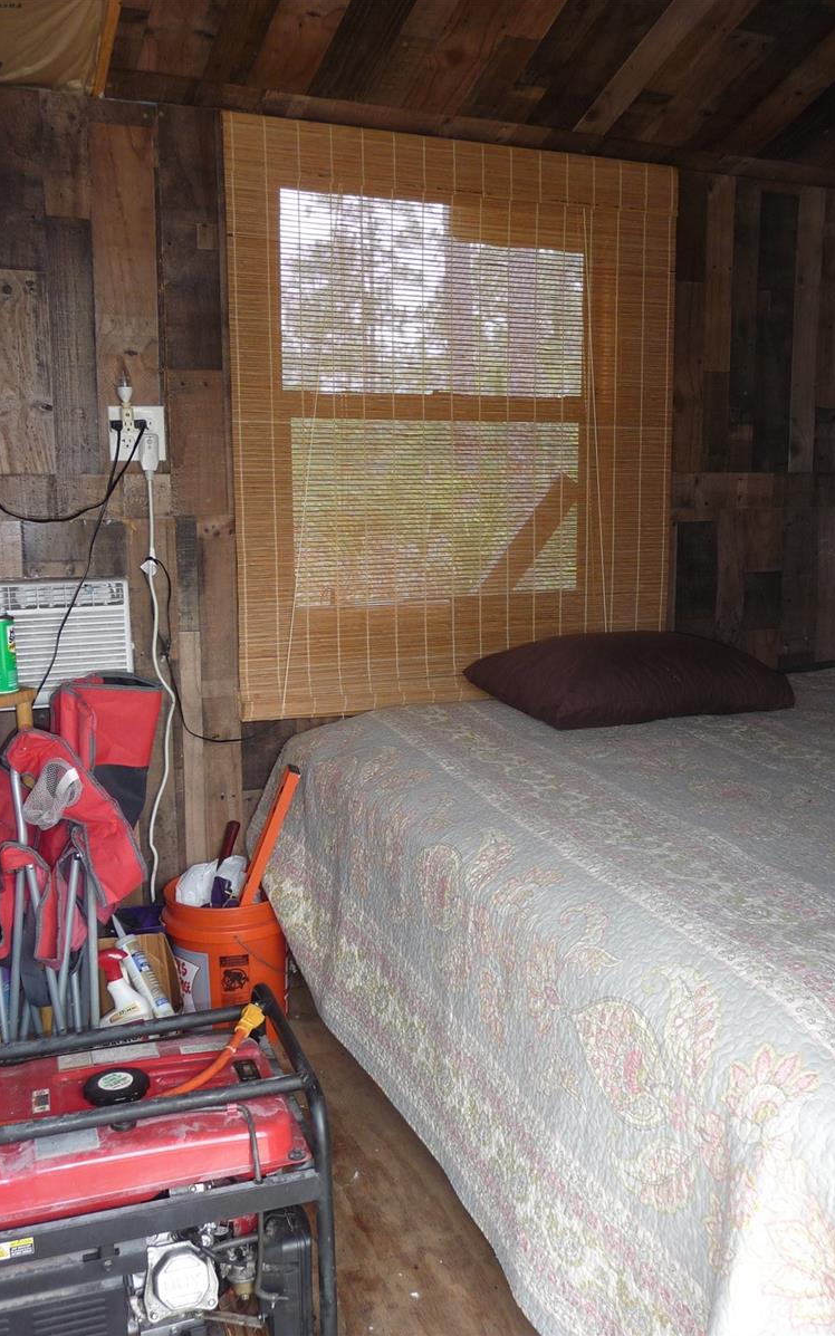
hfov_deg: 37.2
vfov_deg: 56.7
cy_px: 667
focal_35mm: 34
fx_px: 1238
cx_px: 464
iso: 100
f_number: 3.5
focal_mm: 5.3
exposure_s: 1/80
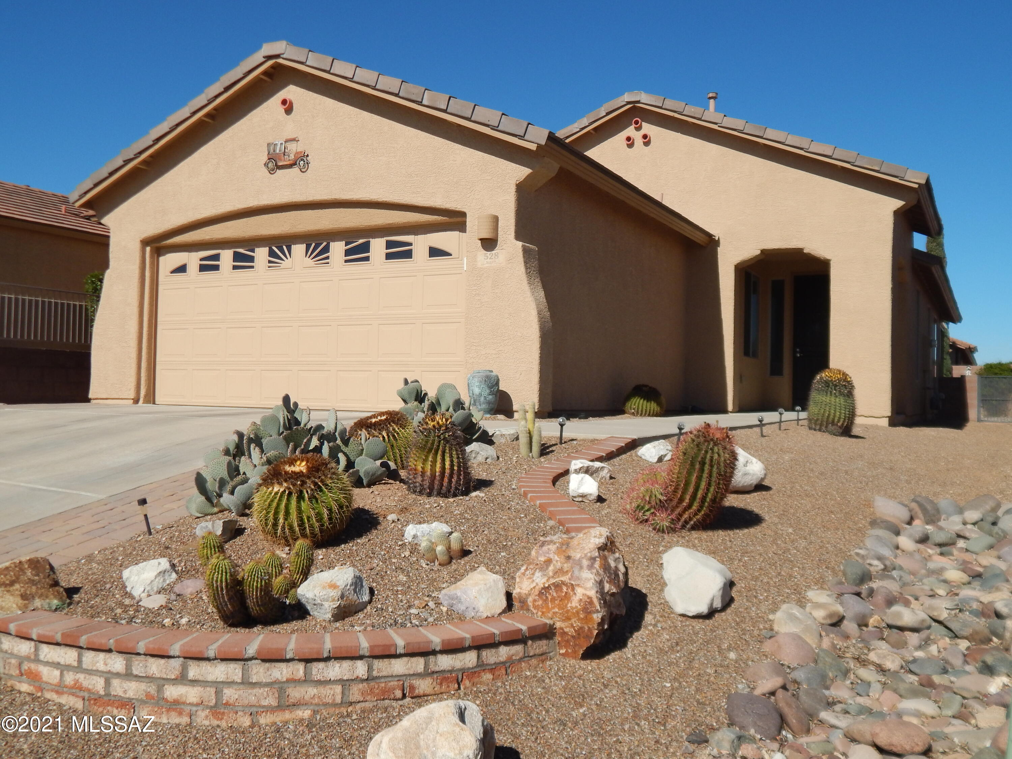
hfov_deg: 58.4
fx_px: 906
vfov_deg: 45.4
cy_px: 380
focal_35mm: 31
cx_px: 506
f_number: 6.5
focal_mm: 5.6
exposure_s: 1/800
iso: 125
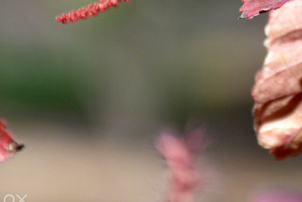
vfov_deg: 2.6
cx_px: 290
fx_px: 4447
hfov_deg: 3.9
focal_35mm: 530
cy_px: 13
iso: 100
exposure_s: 1/320
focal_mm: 140
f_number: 5.6
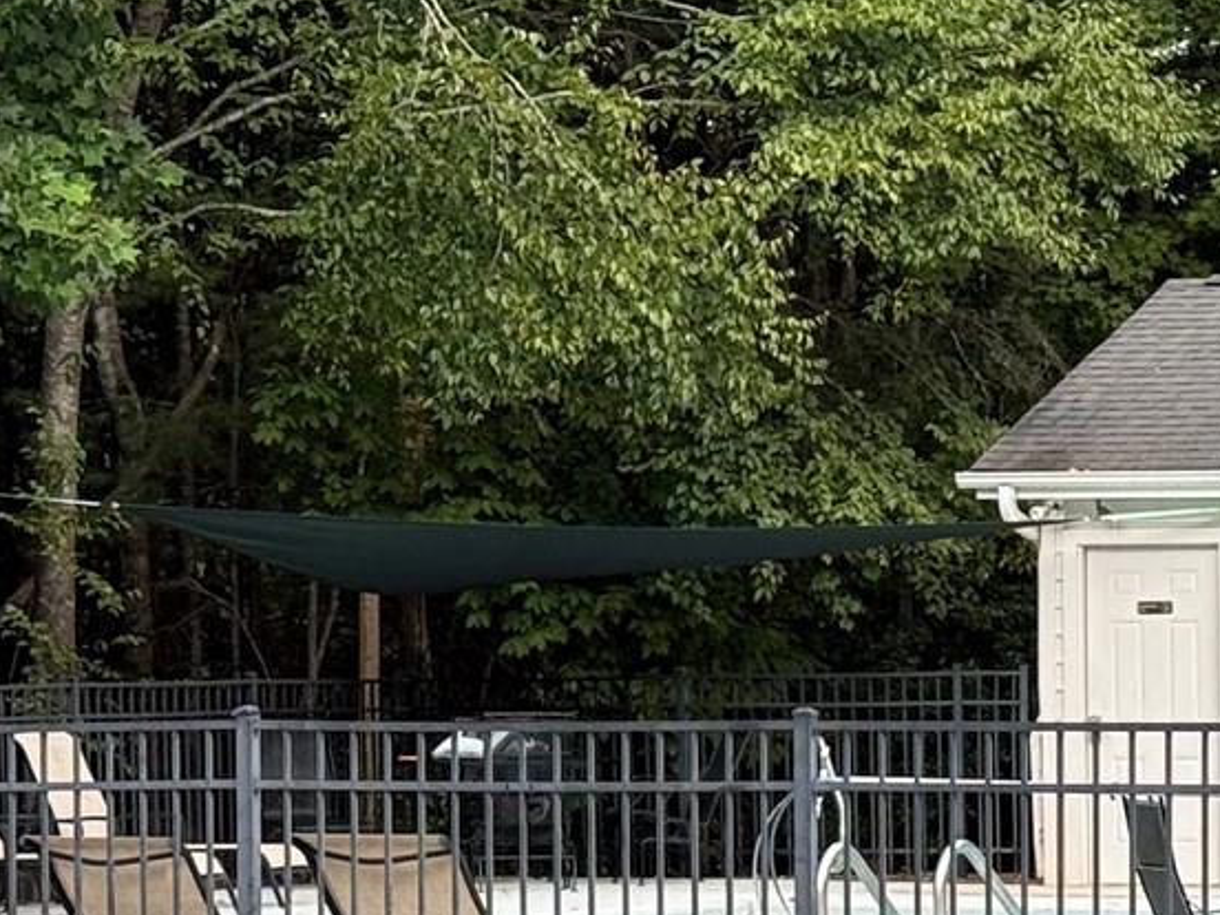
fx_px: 6273
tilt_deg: -1.1
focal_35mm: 178
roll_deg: -0.8
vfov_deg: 8.3
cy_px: 787
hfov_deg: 10.8
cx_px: 1587
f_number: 1.78
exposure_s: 1/786
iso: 64
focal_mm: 6.76
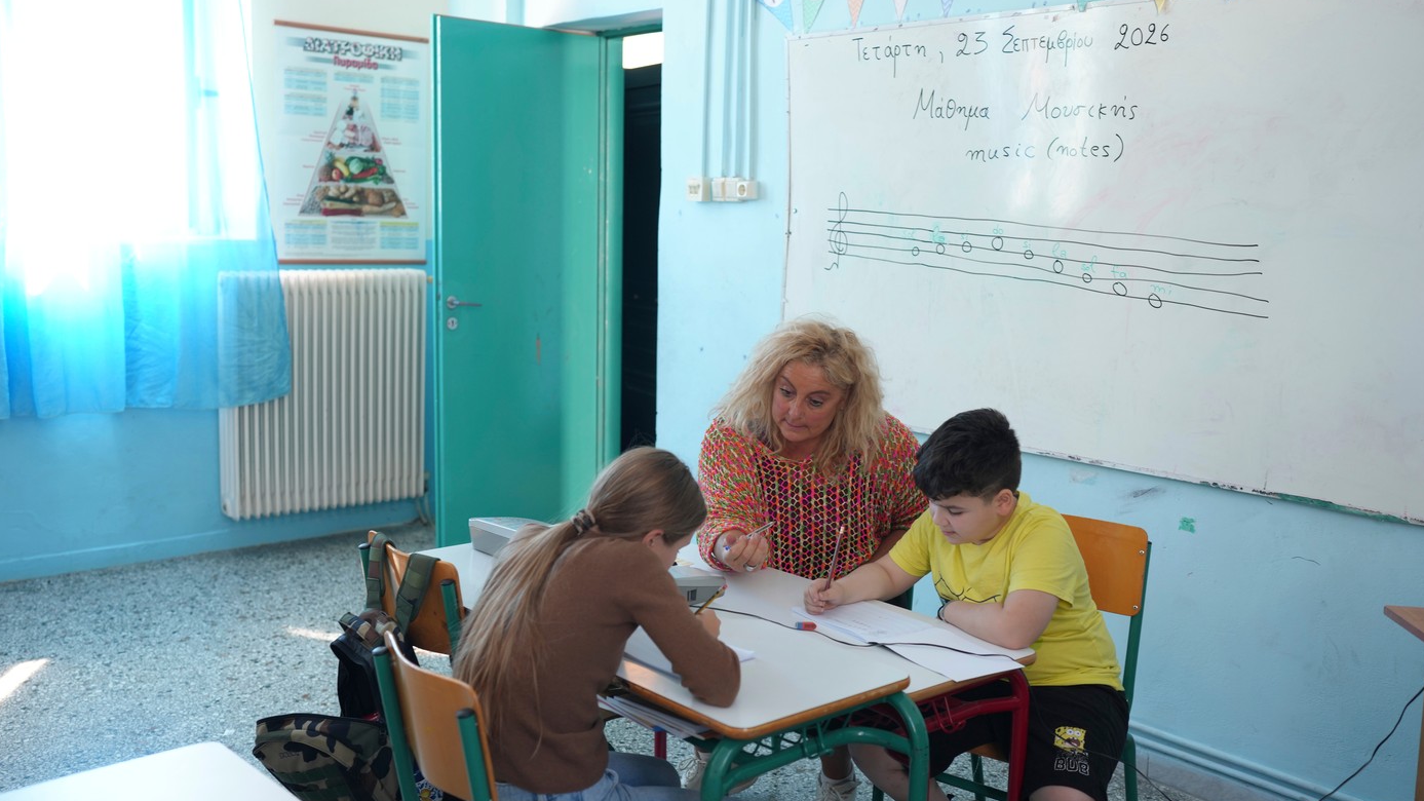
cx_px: 710
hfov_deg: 54.0
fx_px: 1397
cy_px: 401
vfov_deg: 32.0
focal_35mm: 37
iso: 400
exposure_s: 1/125
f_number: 2.5
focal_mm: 35
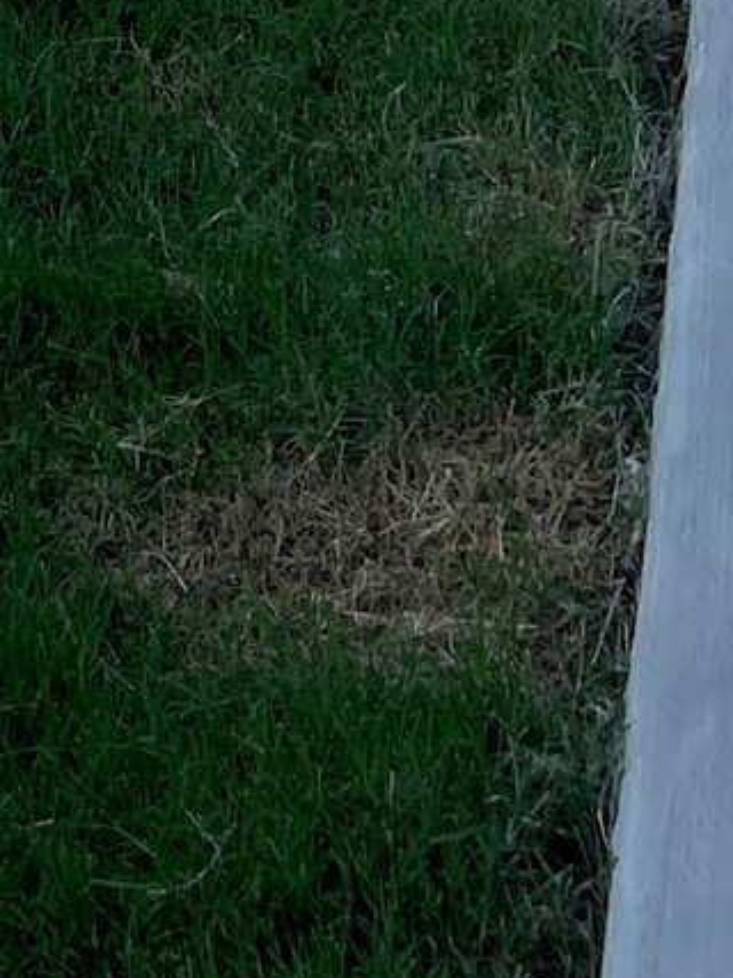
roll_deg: +0.5
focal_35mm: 120
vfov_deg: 13.0
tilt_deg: -10.9
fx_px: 3390
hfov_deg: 11.0
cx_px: -843
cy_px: -1262
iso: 32
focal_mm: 5.1
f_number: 1.6
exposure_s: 1/2660
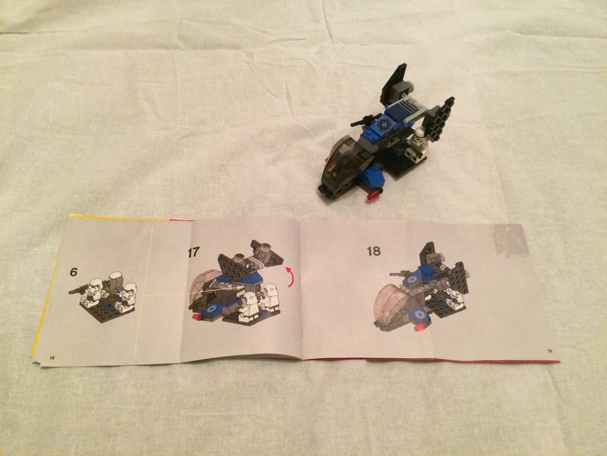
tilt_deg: -56.9
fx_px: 509
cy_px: 228
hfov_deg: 61.7
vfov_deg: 48.2
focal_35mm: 29
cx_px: 304
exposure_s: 1/17
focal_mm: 4.15
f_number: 2.2
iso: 320
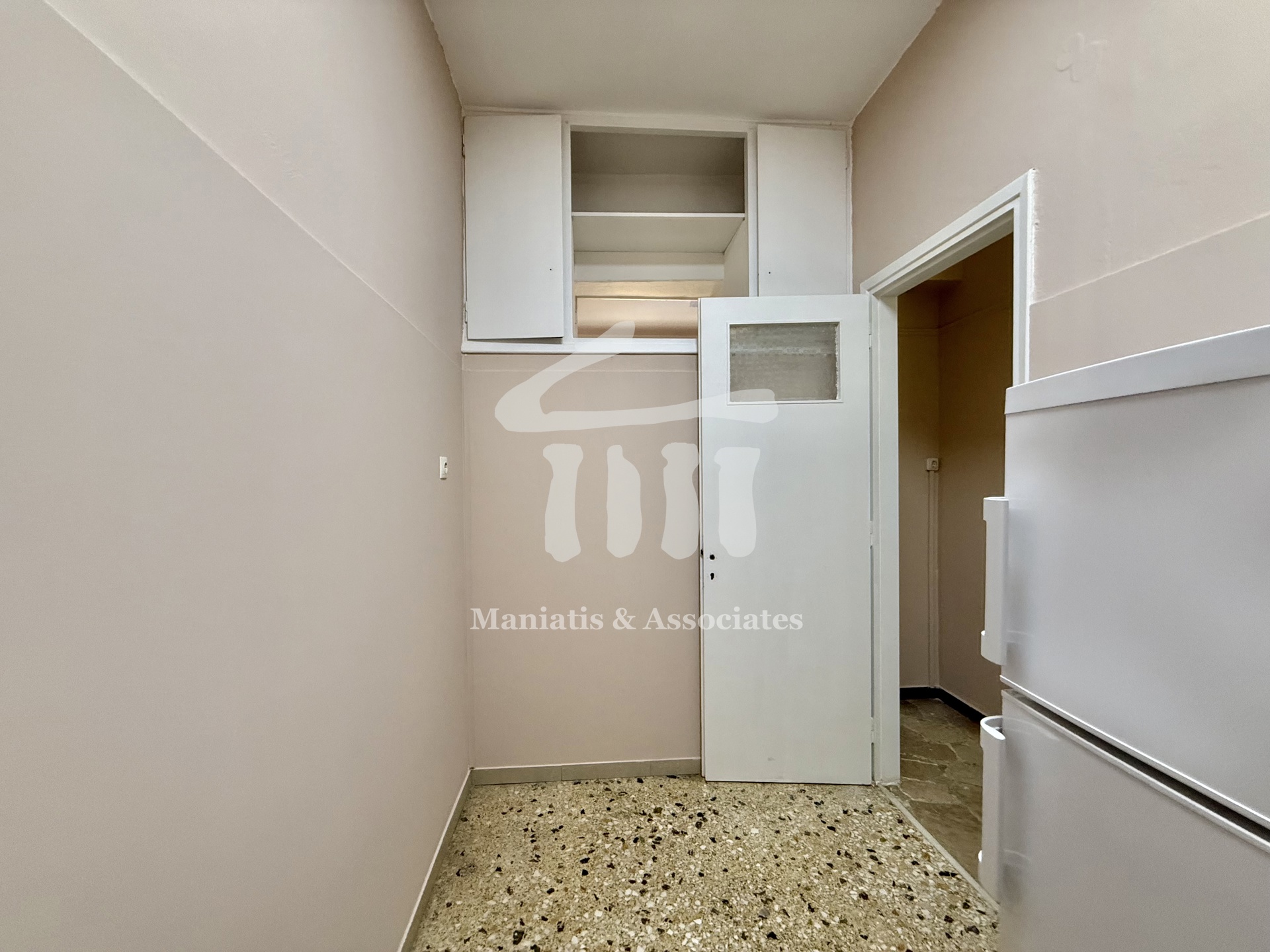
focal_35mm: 14
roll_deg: +1.8
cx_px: 635
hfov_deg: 102.1
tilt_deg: +1.4
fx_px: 514
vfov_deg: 85.7
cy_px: 476
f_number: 2.2
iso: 250
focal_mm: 2.22
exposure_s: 1/100
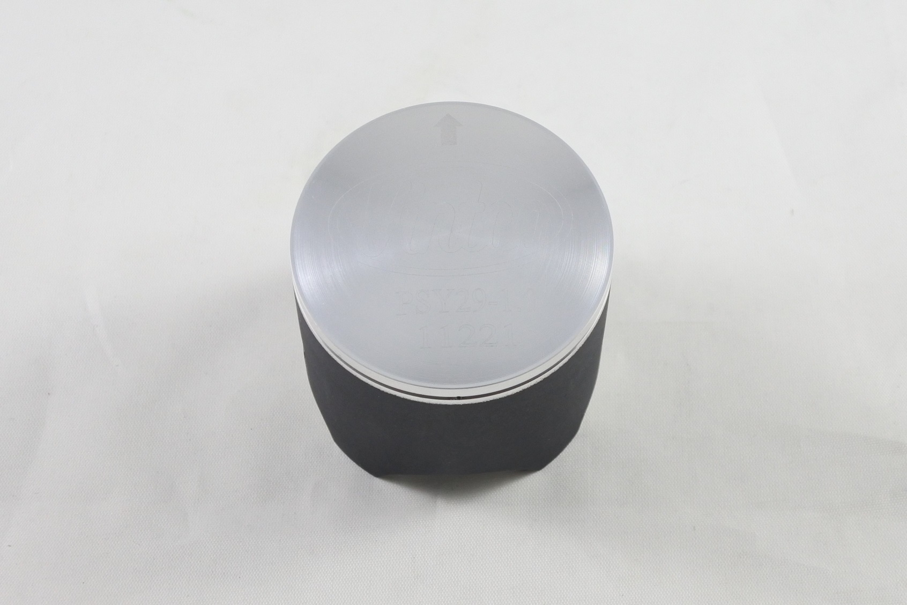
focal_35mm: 47
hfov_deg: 41.9
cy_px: 302
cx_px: 454
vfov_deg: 28.6
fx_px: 1184
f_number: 4.5
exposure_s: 1/125
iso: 560
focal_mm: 17.6
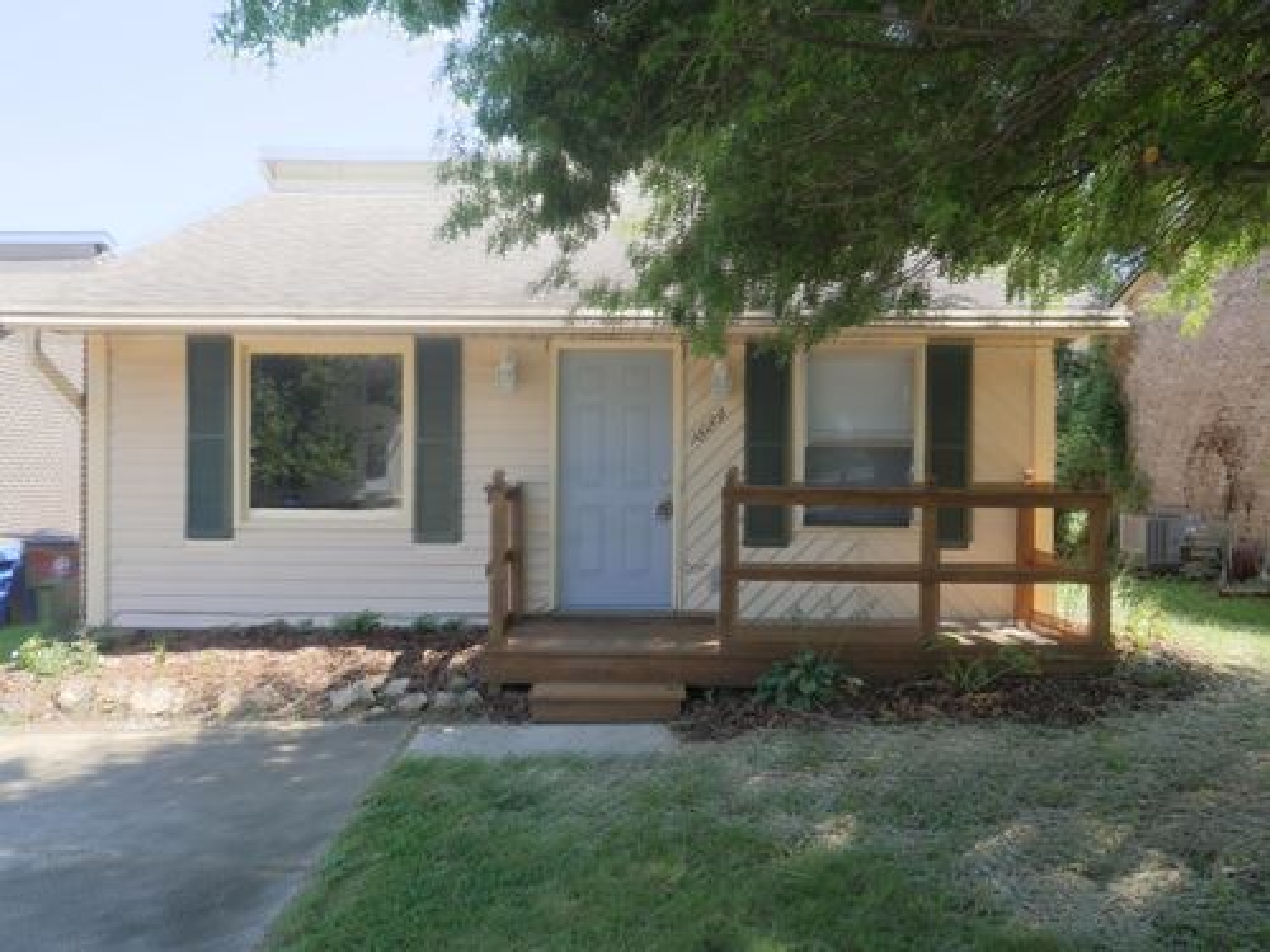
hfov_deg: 60.0
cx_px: 635
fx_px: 1101
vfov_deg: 46.8
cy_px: 476
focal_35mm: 30
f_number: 9
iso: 400
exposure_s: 1/100
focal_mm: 15
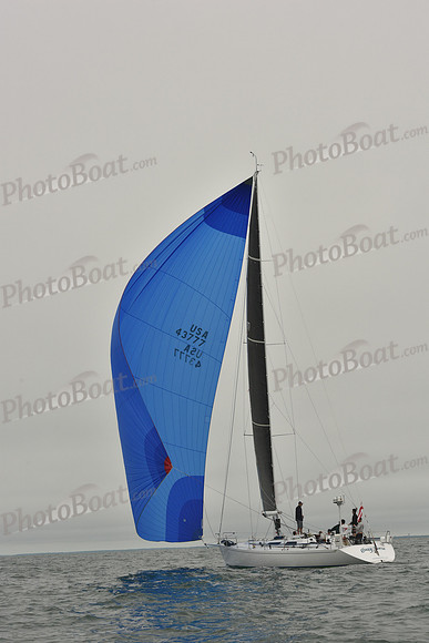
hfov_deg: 19.5
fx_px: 1250
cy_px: 322
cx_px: 214
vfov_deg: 28.8
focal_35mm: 70
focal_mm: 70
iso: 320
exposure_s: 1/800
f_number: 11
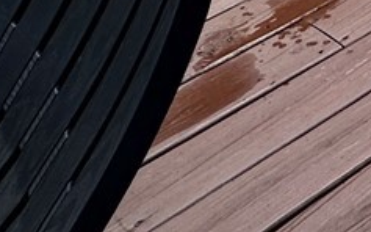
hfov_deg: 15.6
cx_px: 783
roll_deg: -0.7
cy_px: -558
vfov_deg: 9.1
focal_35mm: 100
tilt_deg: -2.1
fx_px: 1011
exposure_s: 1/380
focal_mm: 2.22
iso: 40
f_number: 2.2
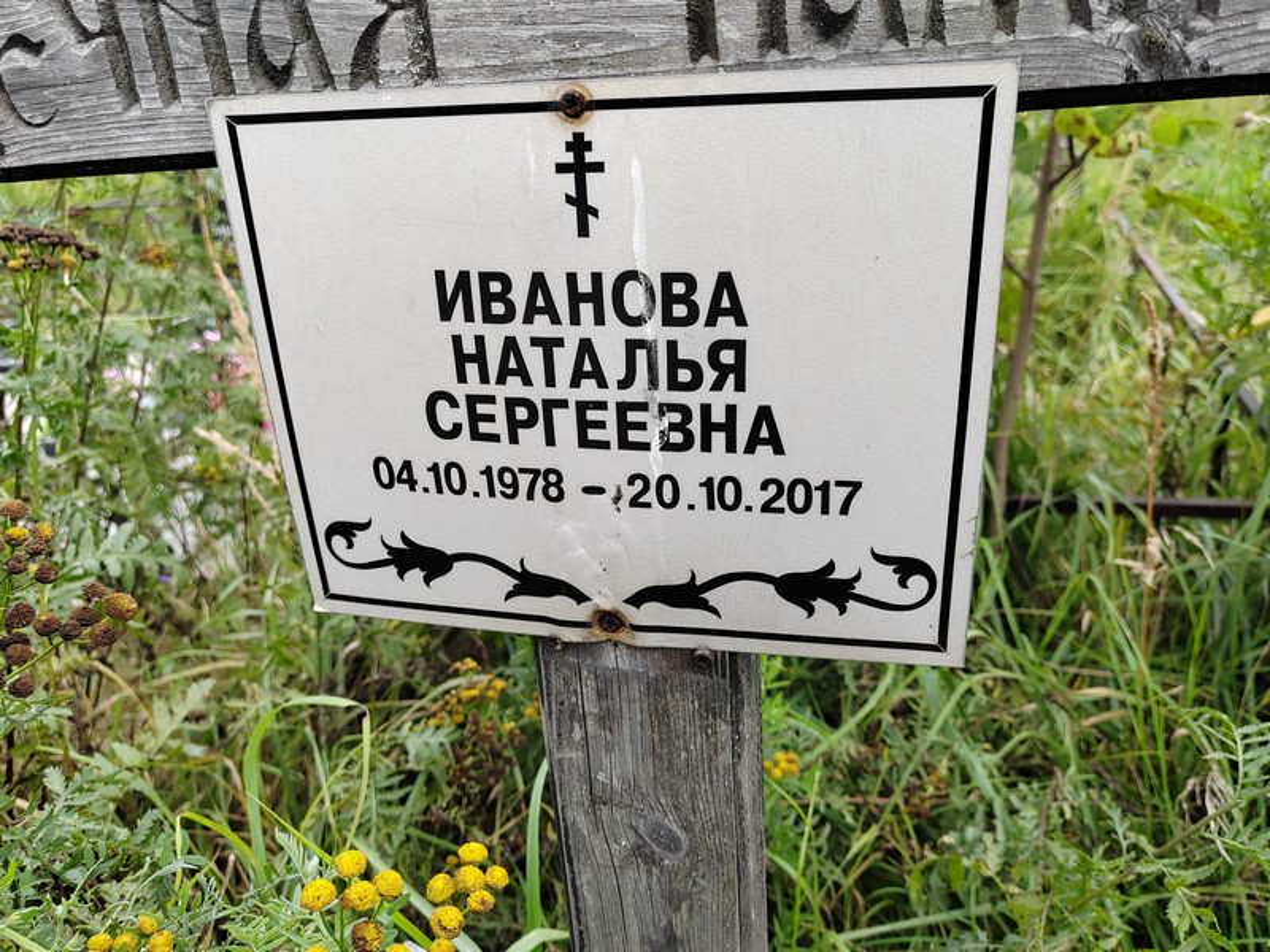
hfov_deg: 65.3
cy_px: 476
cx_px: 635
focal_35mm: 27
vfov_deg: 51.4
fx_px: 991
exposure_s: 1/280
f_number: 1.9
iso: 125
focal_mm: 5.52
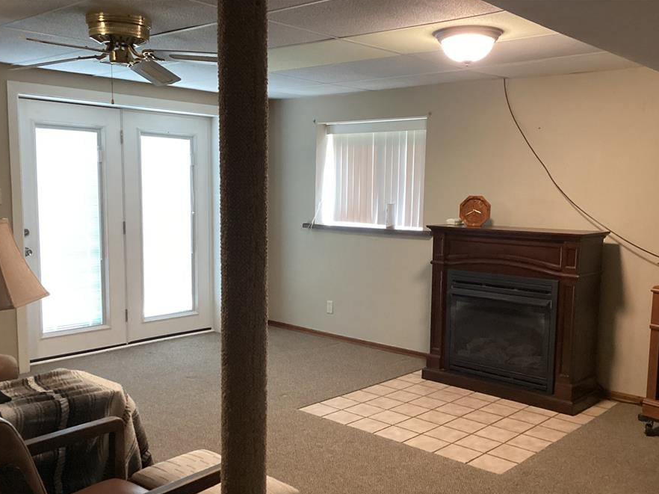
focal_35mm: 36
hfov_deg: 51.3
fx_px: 685
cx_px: 348
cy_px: 282
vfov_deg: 39.6
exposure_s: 1/40
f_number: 2.4
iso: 320
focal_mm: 3.3
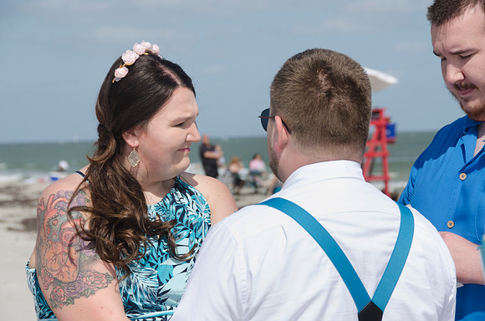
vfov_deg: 8.7
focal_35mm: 158
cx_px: 242
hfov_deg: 13.1
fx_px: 2117
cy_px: 160
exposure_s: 1/250
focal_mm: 105
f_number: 10
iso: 100
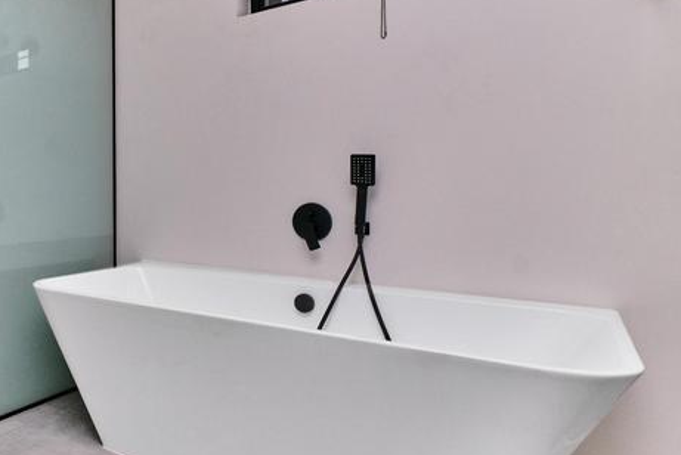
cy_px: 194
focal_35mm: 26
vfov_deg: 49.5
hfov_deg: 60.7
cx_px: 92
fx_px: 492
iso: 800
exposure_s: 1/200
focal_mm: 10
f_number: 10
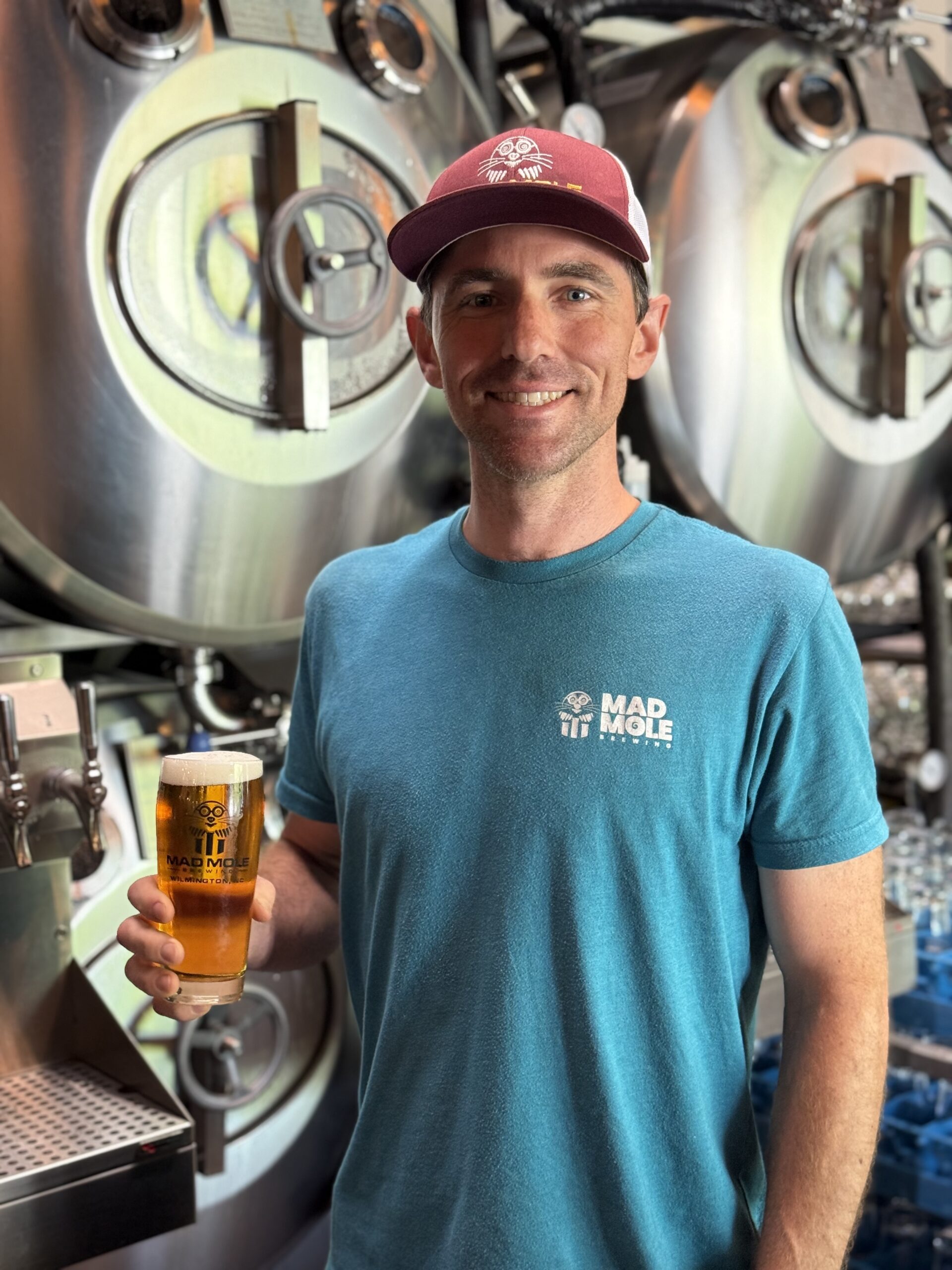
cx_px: 476
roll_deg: +0.6
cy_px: 635
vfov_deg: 39.7
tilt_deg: -6.1
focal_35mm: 48
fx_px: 1760
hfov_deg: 30.3
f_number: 1.78
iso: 200
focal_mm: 6.76
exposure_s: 1/60
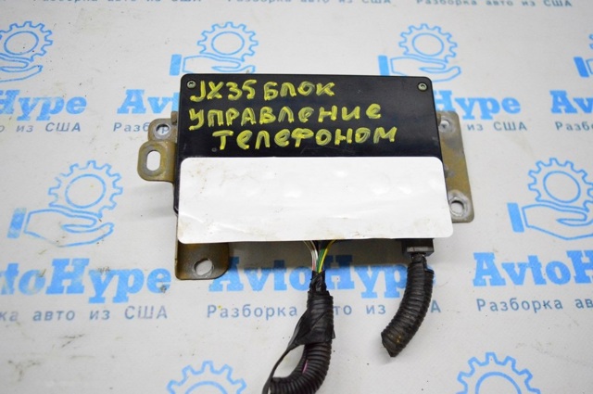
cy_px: 197
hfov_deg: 59.6
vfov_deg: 41.6
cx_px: 296
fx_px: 518
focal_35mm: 32
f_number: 3.8
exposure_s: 1/1000
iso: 6400
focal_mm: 21
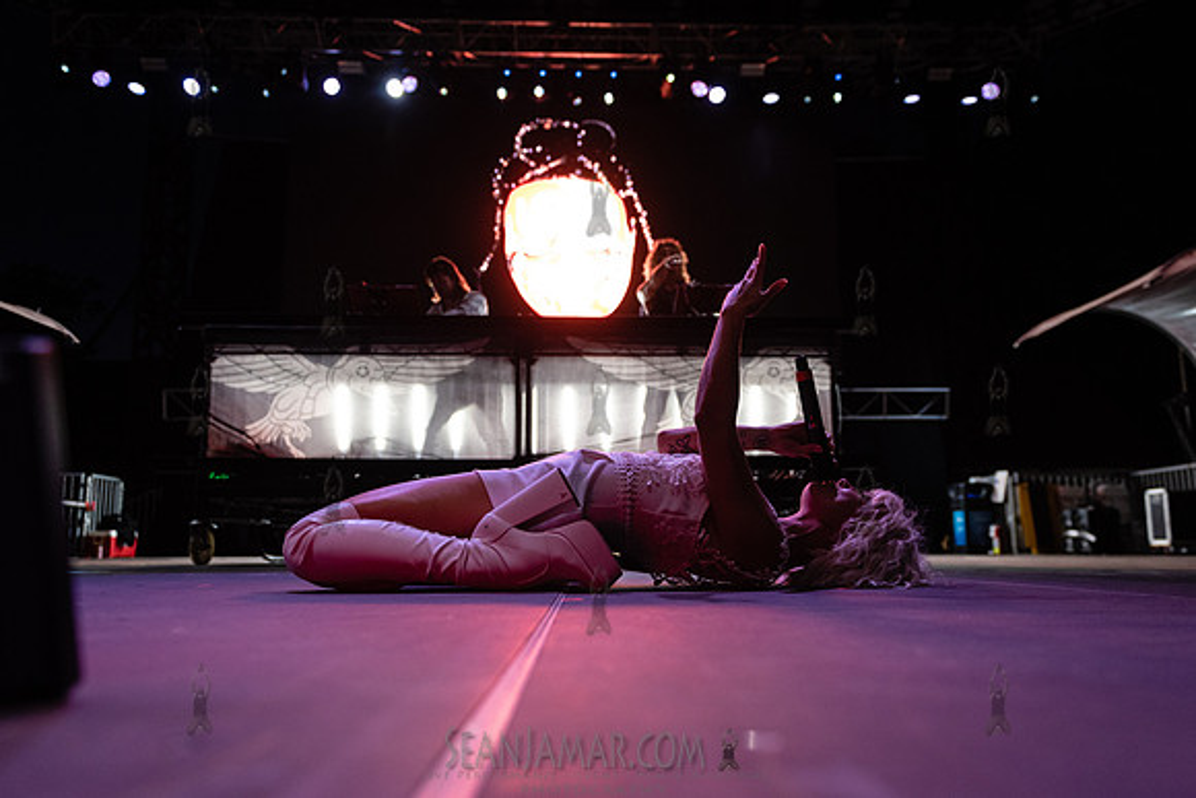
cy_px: 425
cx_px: 615
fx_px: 858
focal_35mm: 26
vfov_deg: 49.8
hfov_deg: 69.7
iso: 2000
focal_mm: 24
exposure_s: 1/100
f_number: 3.2
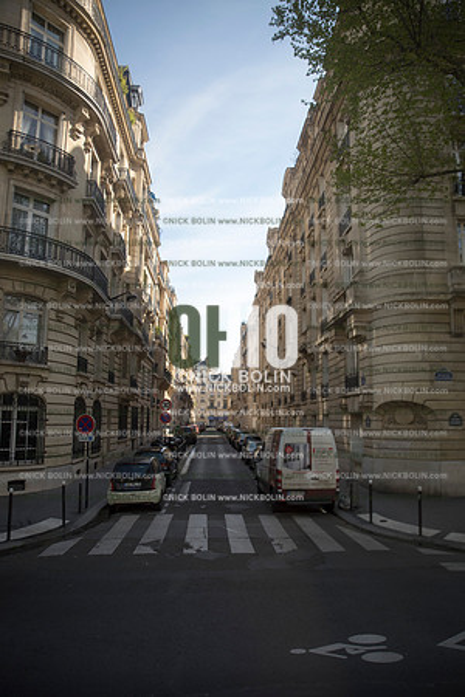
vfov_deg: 73.7
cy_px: 348
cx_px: 232
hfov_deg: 53.1
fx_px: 465
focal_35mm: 24
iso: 200
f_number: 2.8
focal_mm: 24
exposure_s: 1/1000
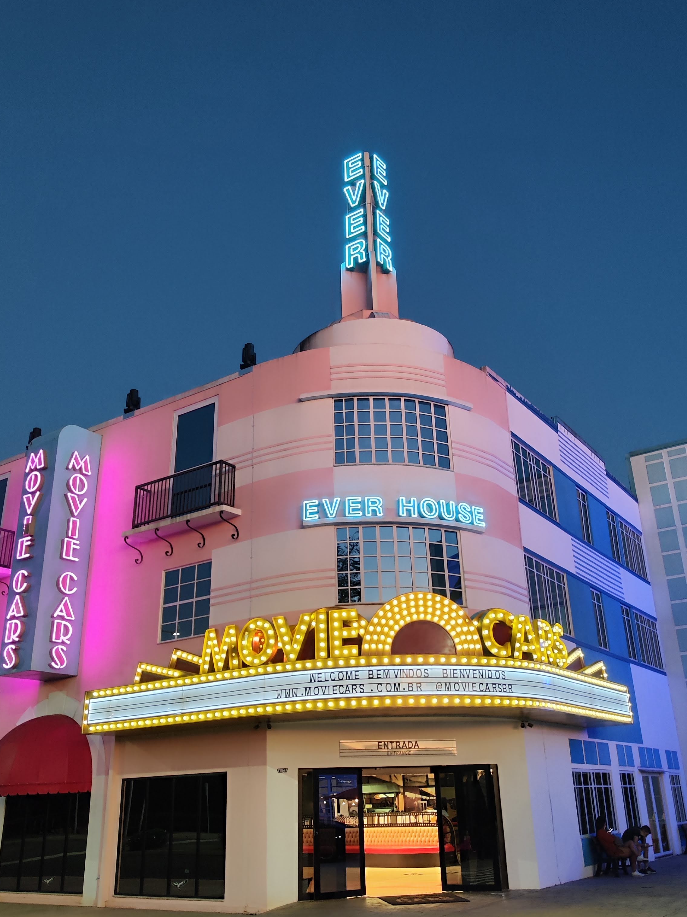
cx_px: 343
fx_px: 820
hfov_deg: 45.4
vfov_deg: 58.3
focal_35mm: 31
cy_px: 427
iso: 988
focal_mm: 7.01
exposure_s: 1/60
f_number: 1.69
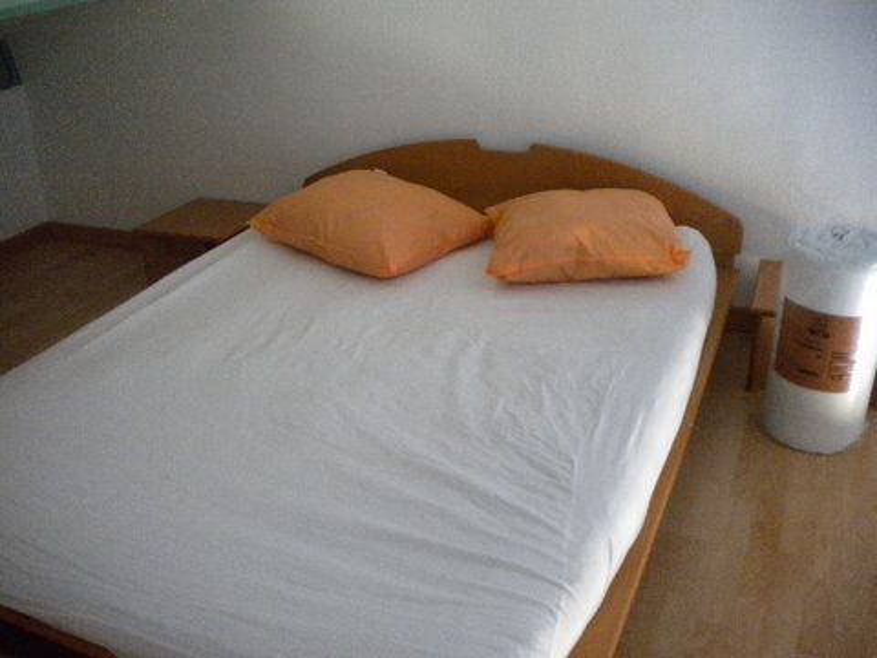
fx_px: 887
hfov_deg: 52.6
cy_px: 329
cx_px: 438
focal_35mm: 35
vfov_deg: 40.7
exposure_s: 1/62
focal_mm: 6.3
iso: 718
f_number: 3.1
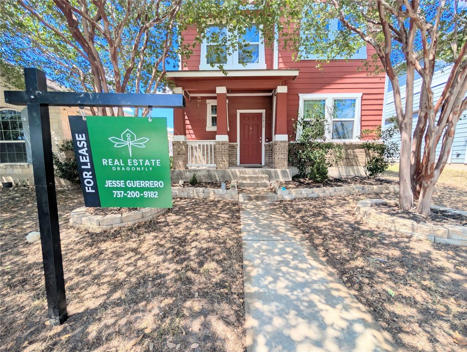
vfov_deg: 94.6
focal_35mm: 12
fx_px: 162
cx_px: 234
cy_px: 176
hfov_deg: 110.5
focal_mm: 2.02
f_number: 1.7
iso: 48
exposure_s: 1/1224
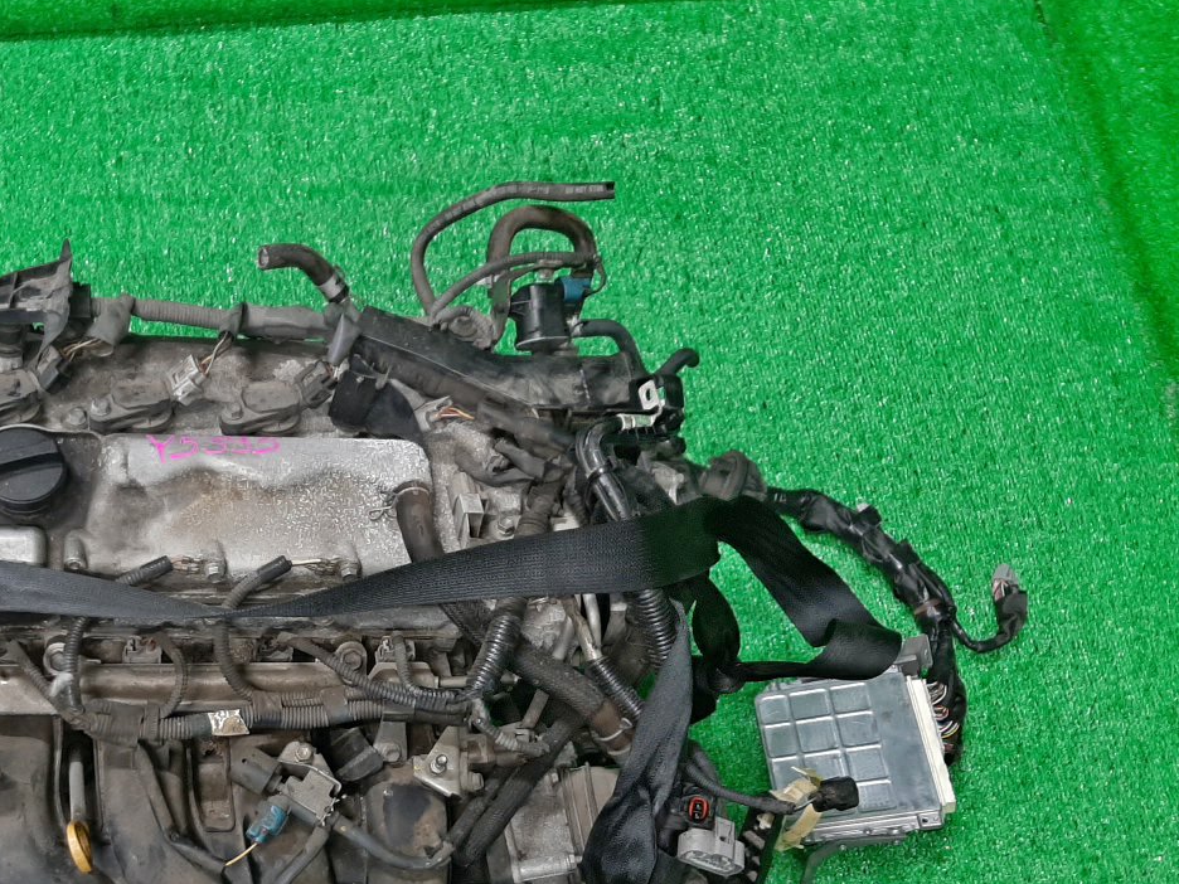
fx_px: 1362
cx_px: 312
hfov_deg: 45.4
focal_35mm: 40
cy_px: 660
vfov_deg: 35.2
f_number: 1.7
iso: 118
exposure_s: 1/50
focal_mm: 3.93
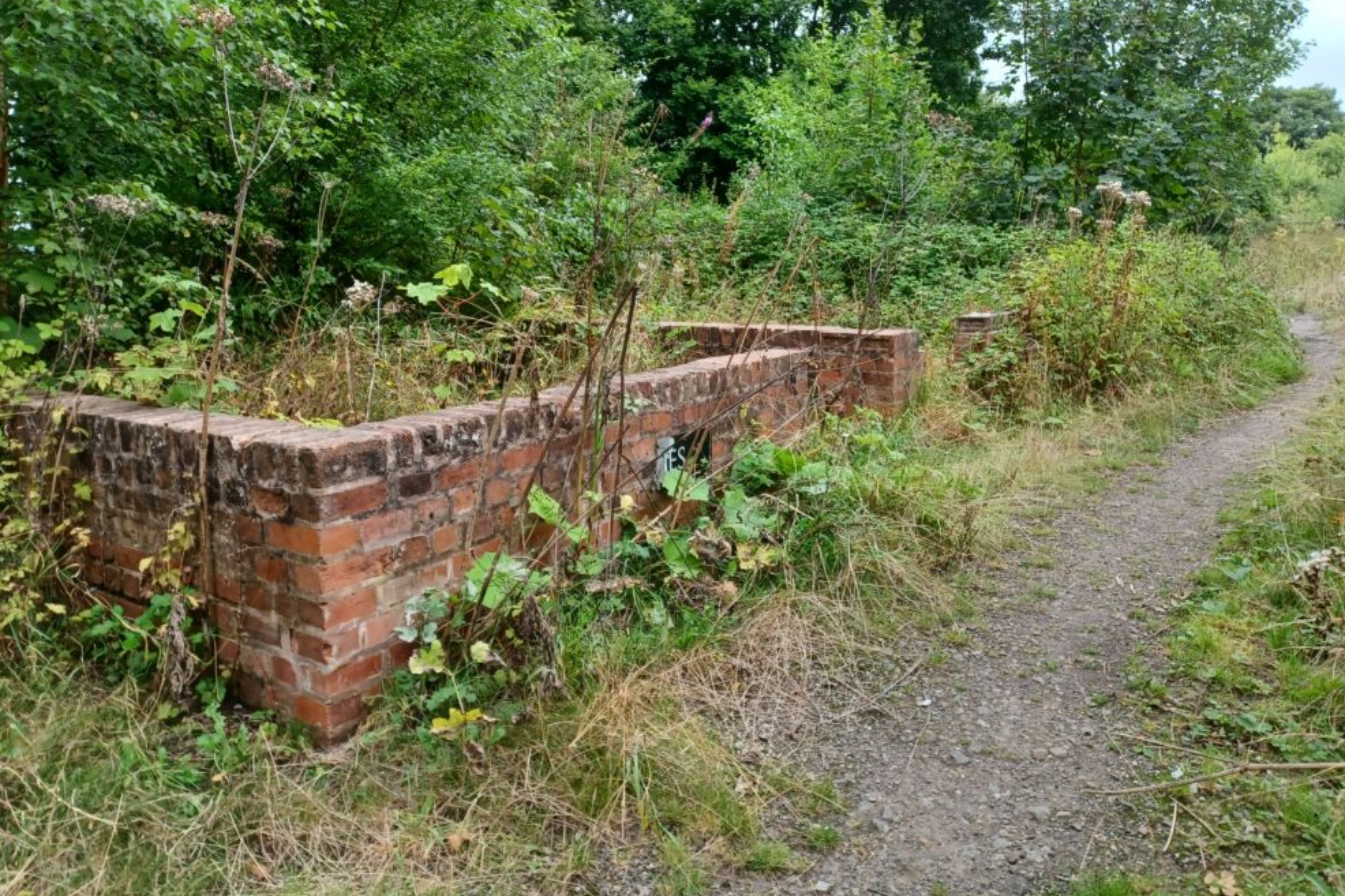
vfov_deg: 47.7
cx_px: 693
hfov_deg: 67.4
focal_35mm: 27
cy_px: 378
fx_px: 1009
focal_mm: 4.6
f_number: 1.8
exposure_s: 1/50
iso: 40
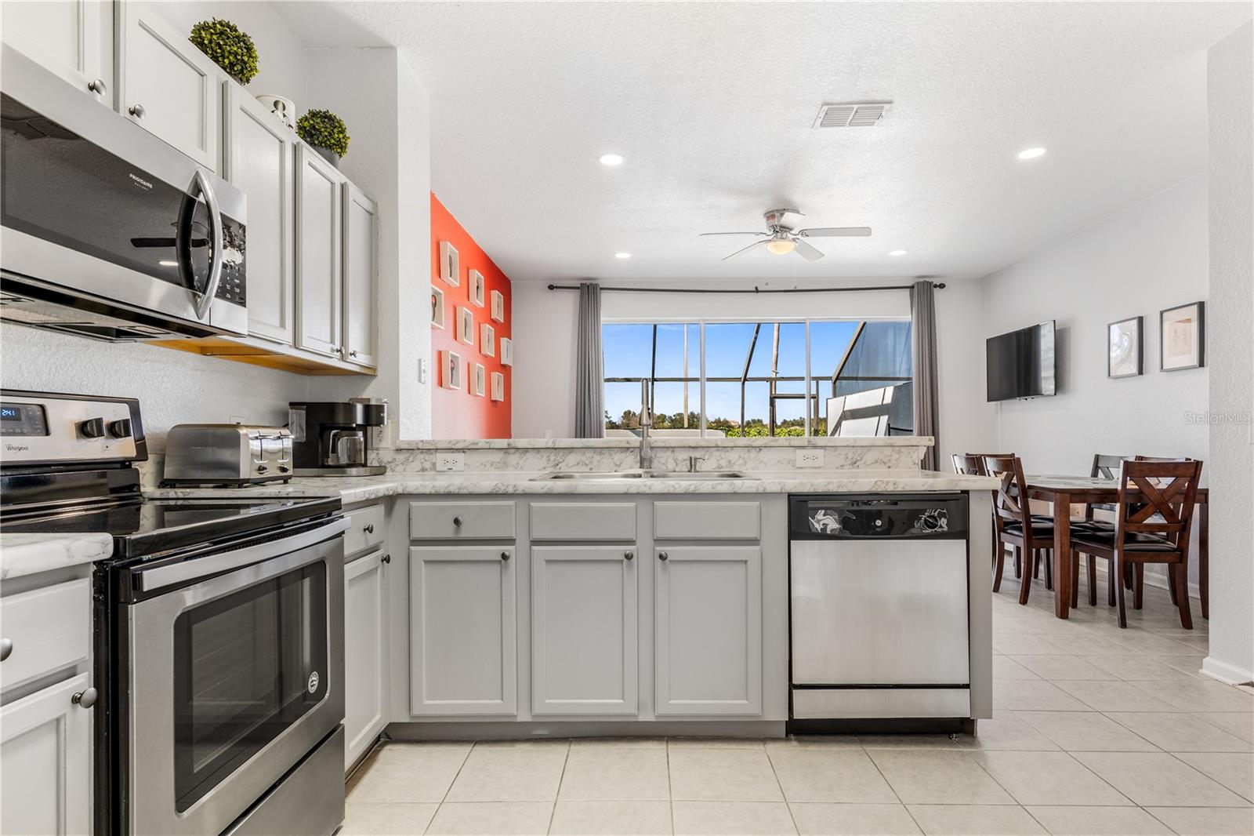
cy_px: 418
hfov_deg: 90.0
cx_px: 627
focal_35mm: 18
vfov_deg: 67.4
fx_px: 627
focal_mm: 18
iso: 100
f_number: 8
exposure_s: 4
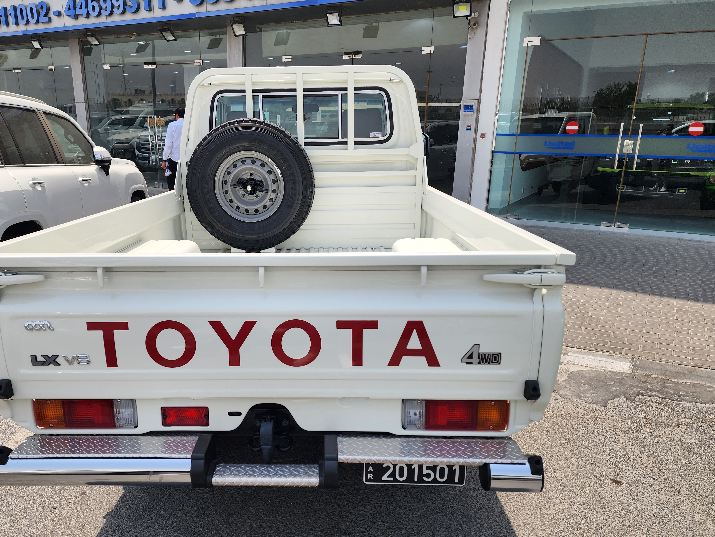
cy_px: 294
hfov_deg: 65.1
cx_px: 318
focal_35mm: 27
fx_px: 558
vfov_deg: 51.3
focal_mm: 6.4
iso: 12
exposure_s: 1/950
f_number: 1.8
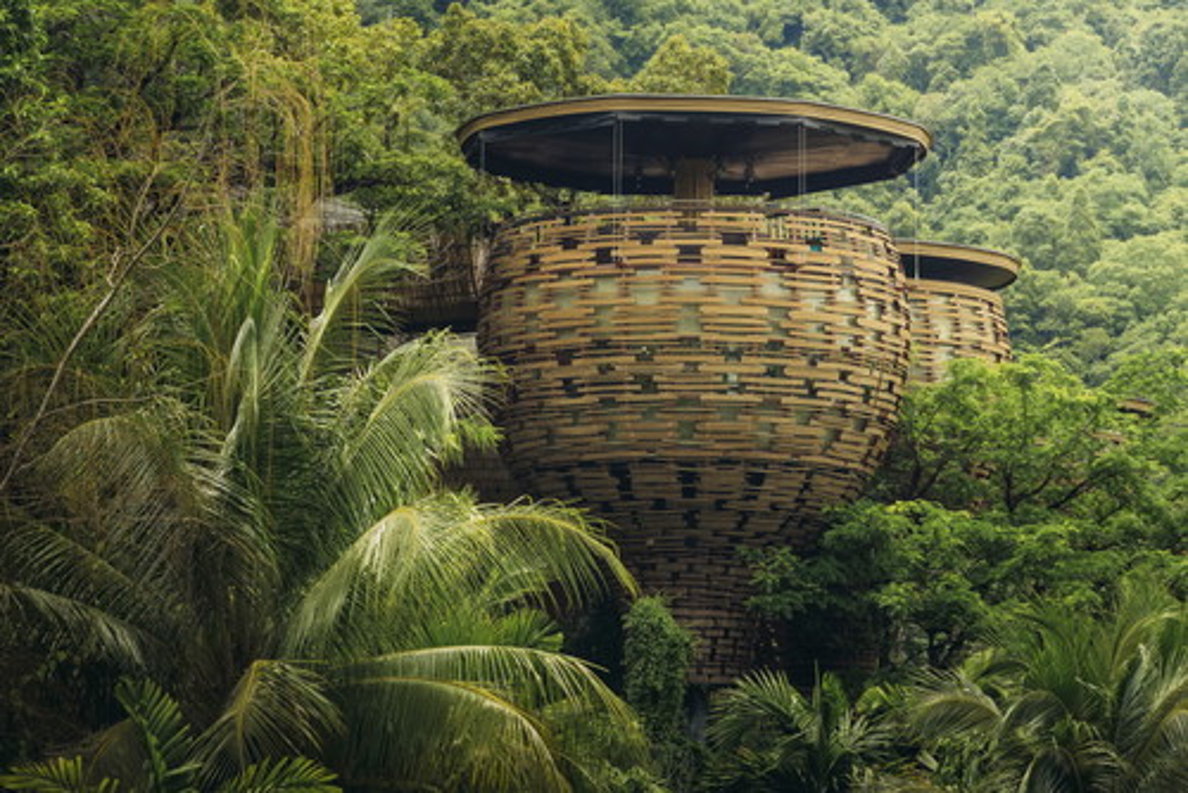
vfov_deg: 9.2
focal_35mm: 150
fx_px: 4953
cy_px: 396
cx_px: 594
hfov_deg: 13.7
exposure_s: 1/160
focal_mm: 150
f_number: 8
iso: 1250
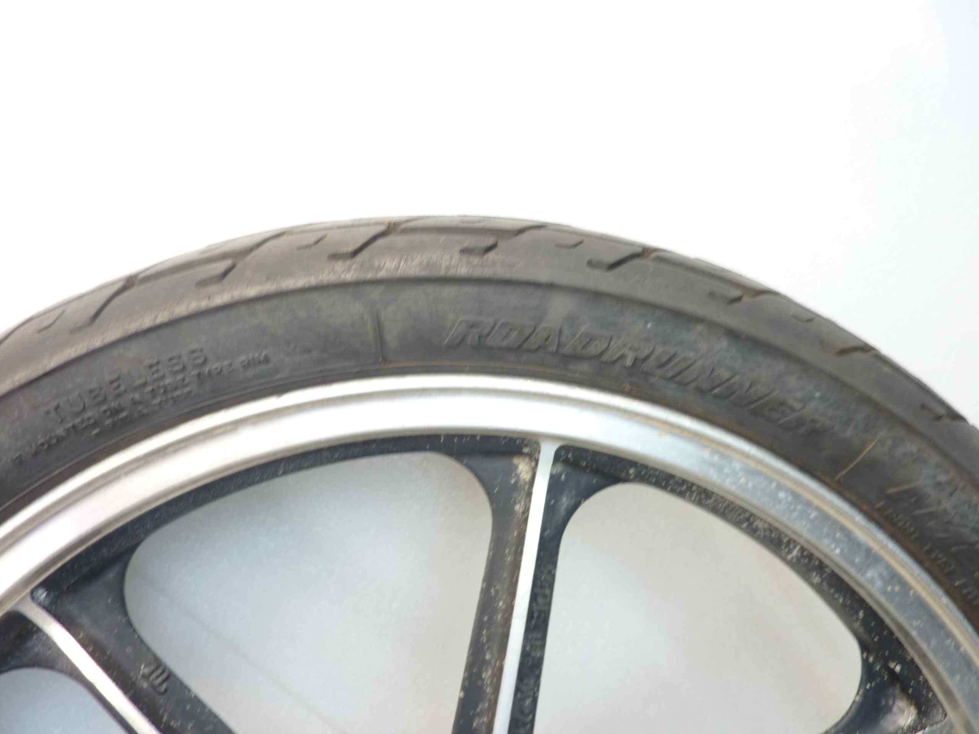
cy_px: 367
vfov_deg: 54.9
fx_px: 707
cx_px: 490
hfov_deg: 69.4
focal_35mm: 25
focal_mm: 4.1
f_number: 3.3
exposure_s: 1/10
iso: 80
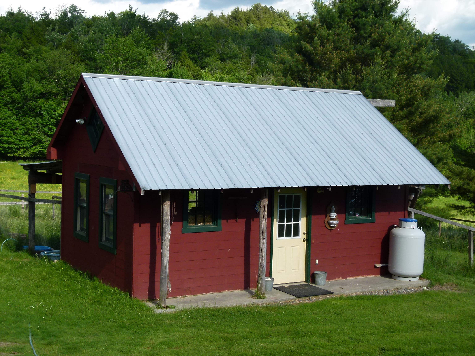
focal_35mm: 52
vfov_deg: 28.0
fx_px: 714
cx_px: 238
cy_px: 178
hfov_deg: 36.8
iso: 100
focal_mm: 9.4
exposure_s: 1/500
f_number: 4
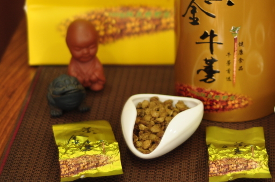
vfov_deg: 9.1
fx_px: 1144
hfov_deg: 13.6
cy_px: 43
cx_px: 254
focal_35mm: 150
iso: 200
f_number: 1.8
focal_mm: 50
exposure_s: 1/50
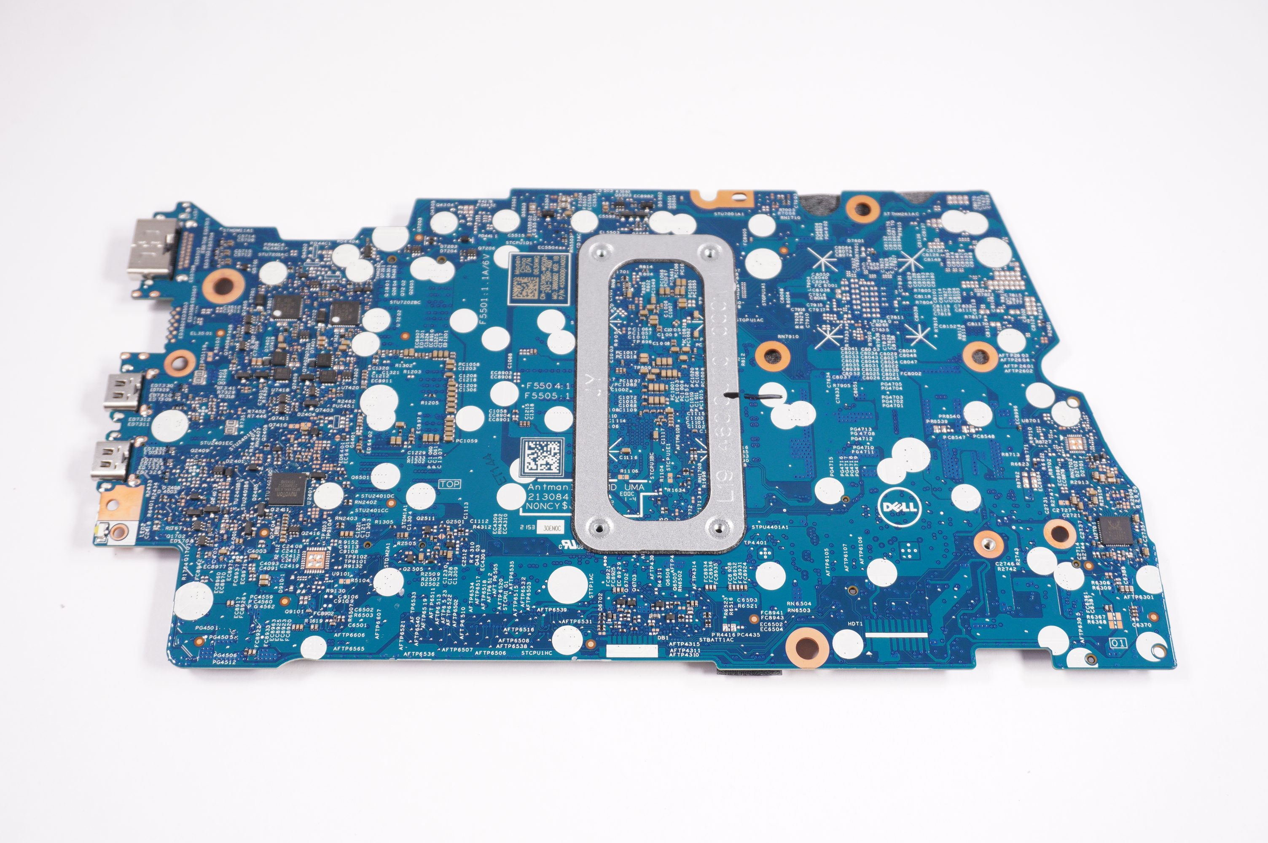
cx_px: 634
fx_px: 1372
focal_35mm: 39
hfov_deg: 49.6
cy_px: 422
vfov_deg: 34.1
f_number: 5.6
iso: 500
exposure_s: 1/250
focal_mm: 26
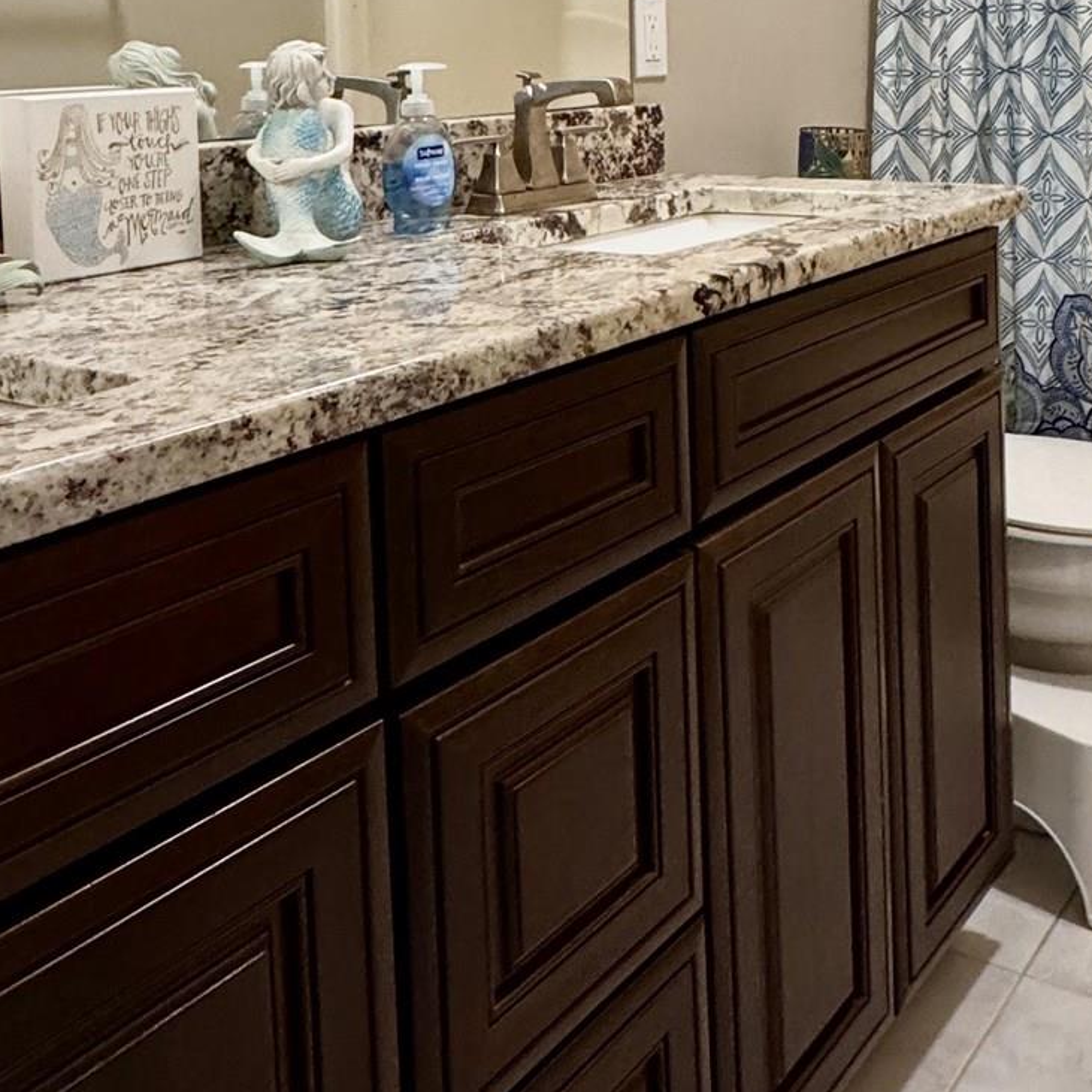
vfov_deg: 39.6
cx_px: 872
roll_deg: +1.8
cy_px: 100
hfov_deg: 41.0
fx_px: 1392
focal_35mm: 39
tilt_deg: -2.8
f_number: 2.2
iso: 320
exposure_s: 1/60
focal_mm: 2.22
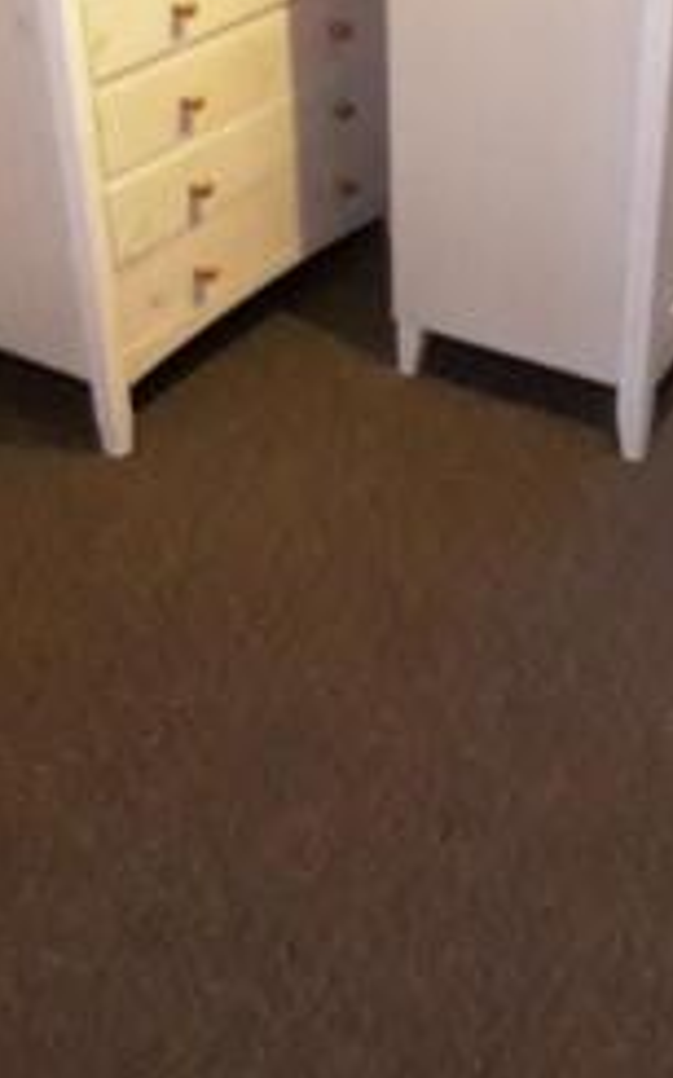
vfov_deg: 38.1
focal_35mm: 51
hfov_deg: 24.0
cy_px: 213
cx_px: 704
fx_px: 1498
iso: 800
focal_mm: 2.91
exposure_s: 1/17
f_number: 1.9
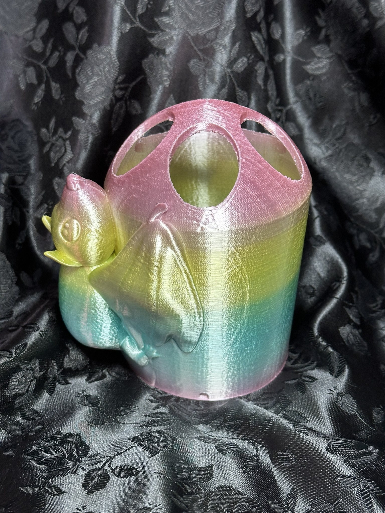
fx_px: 712
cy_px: 256
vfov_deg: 39.7
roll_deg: -2.0
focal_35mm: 48
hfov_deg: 30.3
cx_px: 192
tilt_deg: -31.0
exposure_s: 1/60
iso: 200
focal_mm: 6.86
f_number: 1.78
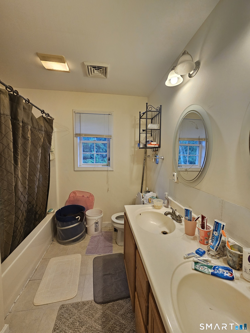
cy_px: 166
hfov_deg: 89.9
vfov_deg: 106.2
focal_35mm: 13
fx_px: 125
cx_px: 125
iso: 160
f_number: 2.2
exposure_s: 1/50
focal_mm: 2.2
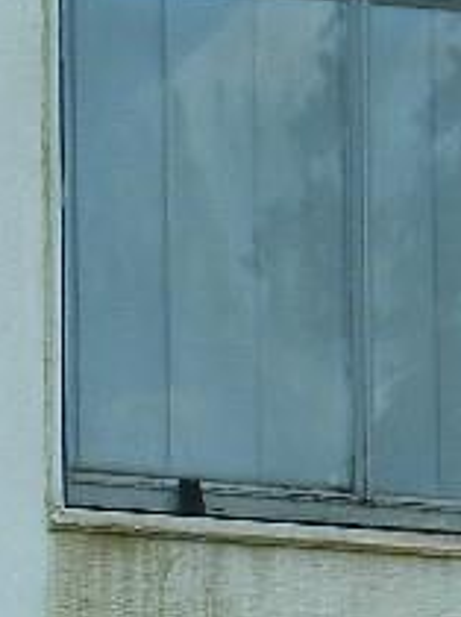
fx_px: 13042
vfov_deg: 2.7
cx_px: -76
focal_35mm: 733
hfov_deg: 2.0
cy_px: 1043
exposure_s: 1/200
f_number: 4.9
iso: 80
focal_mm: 27
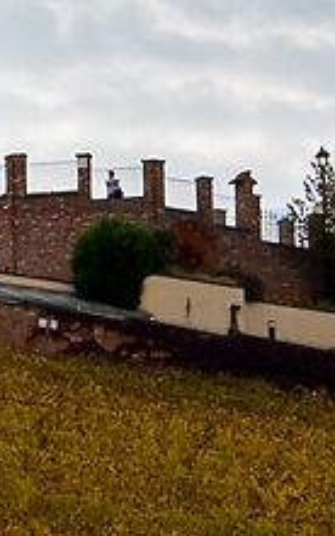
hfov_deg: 3.0
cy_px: -466
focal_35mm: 442
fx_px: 6461
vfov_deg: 4.7
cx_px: -184
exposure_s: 1/125
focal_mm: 40
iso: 125
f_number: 8
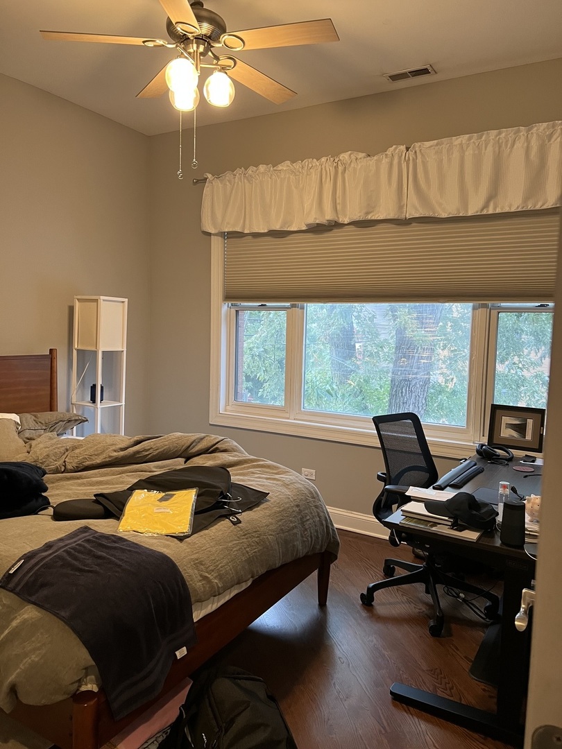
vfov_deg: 67.3
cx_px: 281
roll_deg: +0.2
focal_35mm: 26
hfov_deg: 53.1
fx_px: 563
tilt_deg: -4.1
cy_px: 374
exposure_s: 1/60
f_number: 1.5
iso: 200
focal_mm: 5.7
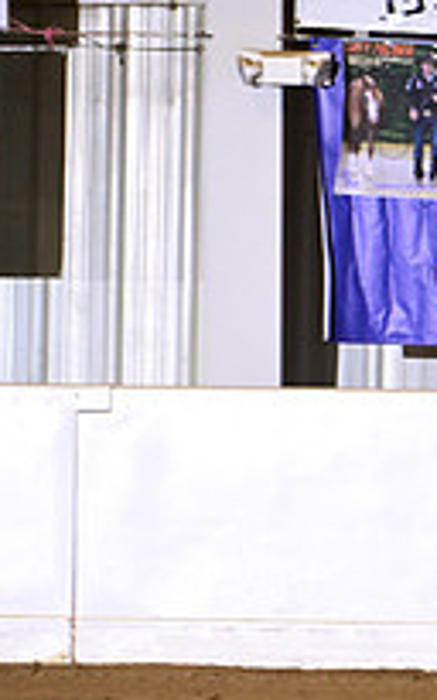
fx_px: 10984
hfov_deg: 2.3
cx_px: 932
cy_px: 330
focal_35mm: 576
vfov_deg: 3.6
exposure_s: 1/200
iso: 2500
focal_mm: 200
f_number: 4.5
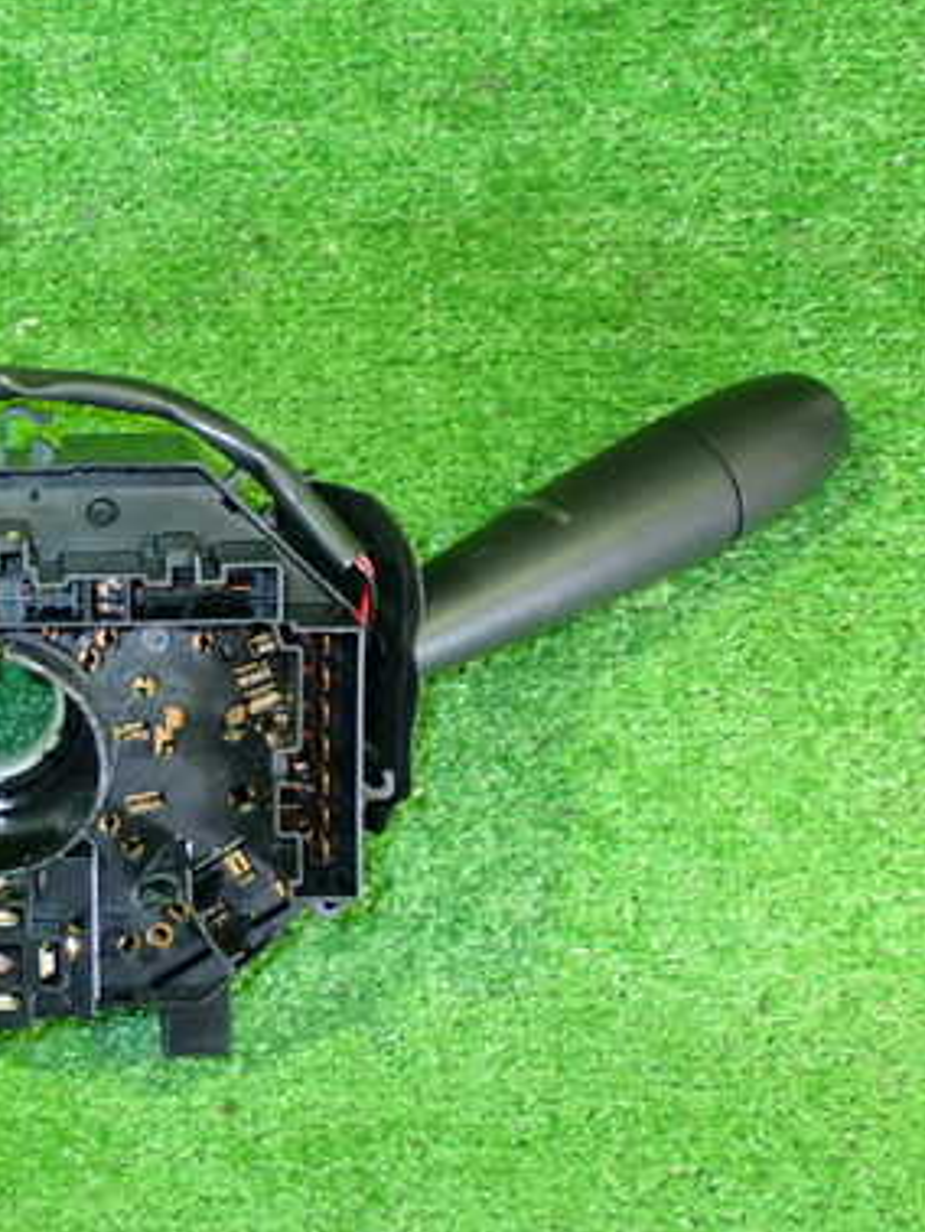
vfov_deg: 29.8
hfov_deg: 21.7
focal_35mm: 65
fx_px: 2313
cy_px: 587
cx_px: -23
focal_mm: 7.31
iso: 800
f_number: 2.8
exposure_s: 1/13
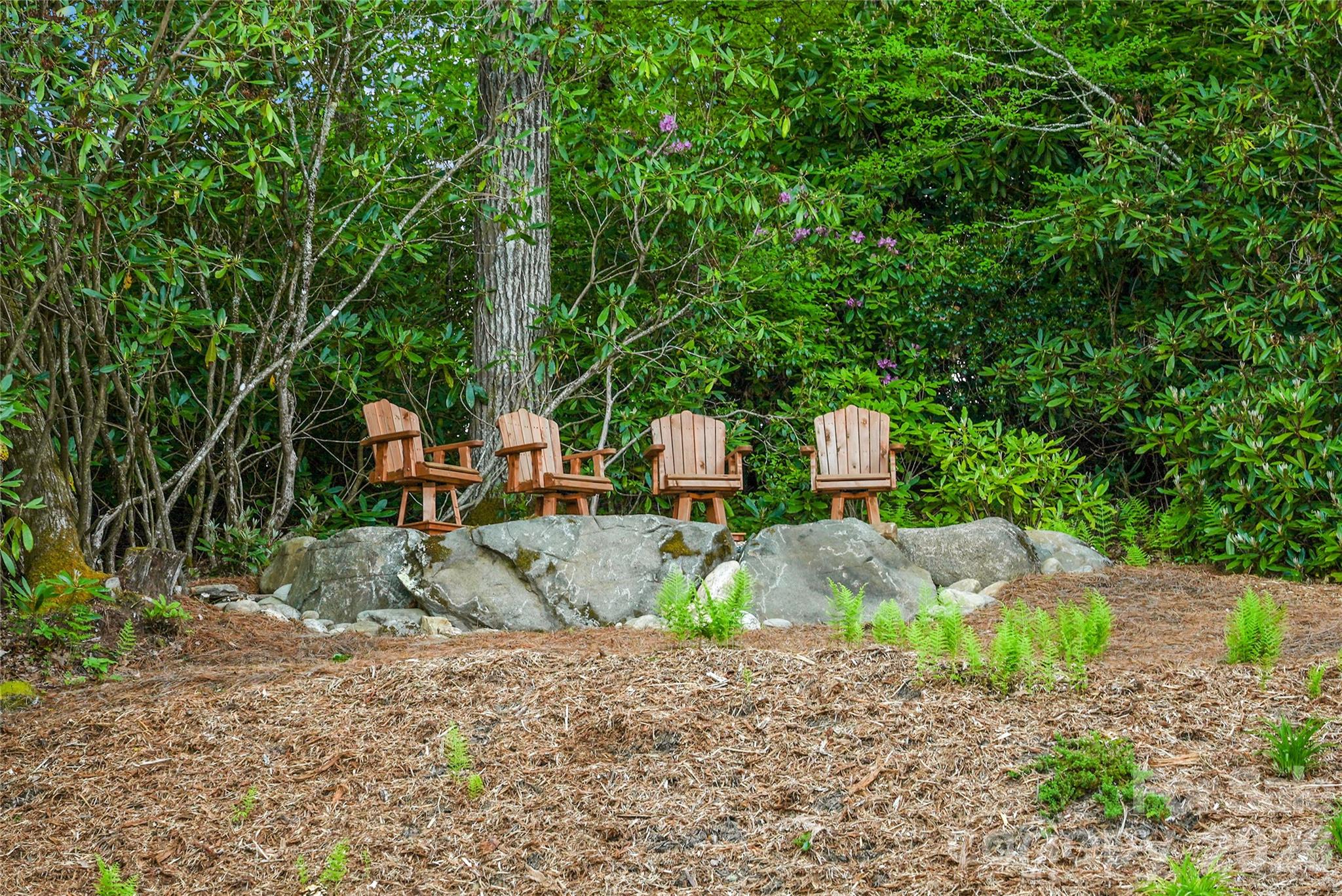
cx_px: 671
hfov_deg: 19.4
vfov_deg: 13.1
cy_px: 448
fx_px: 3915
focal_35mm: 105
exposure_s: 1/25
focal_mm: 105
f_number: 9
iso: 250
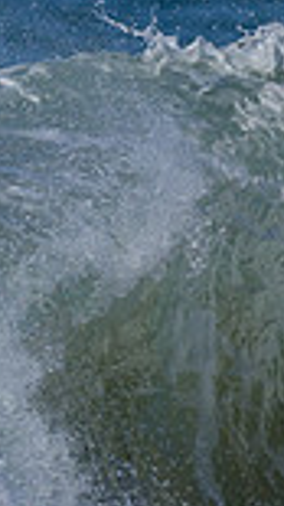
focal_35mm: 4314
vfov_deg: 0.5
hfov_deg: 0.3
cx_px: 357
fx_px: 57849
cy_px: 537
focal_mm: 800
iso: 160
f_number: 6.3
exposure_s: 1/2000
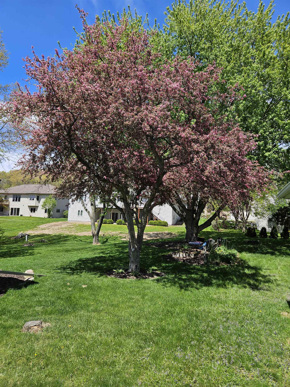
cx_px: 145
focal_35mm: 23
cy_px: 194
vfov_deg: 73.9
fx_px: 257
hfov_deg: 58.9
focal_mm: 5.4
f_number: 1.8
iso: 25
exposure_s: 1/1242
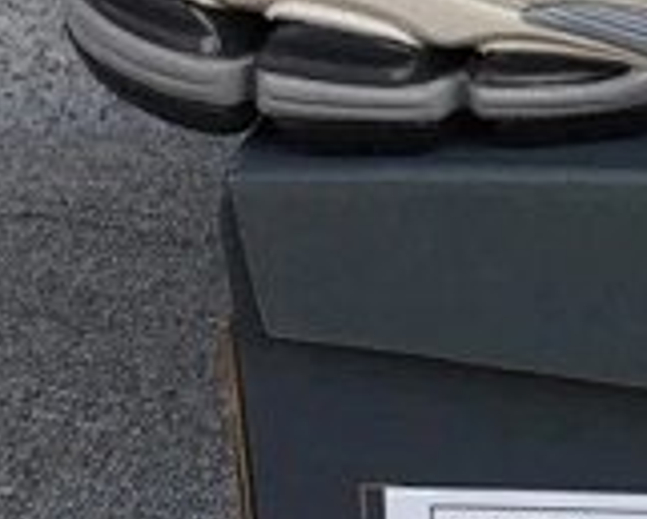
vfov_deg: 12.8
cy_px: 56
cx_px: 952
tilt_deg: -20.9
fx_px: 2299
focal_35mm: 120
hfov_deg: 14.9
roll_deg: -0.1
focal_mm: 3.3
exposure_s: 1/350
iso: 25
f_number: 2.4
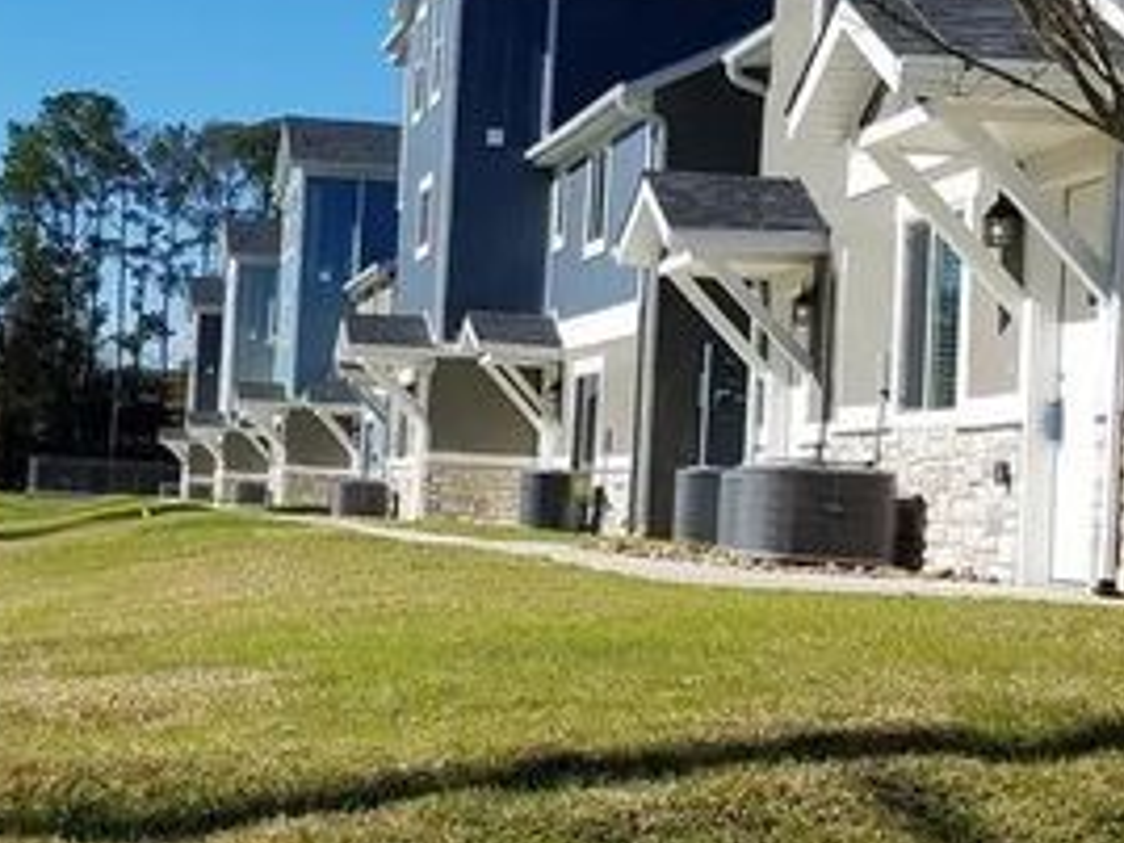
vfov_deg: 23.5
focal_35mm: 62
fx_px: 2013
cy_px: 273
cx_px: 407
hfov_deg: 31.0
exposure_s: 1/3440
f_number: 1.7
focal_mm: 4.2
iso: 50
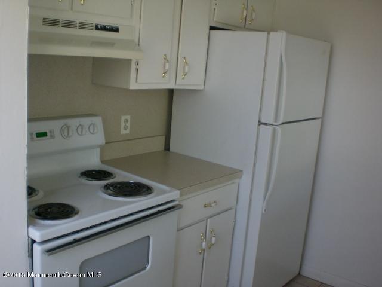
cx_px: 191
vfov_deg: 37.7
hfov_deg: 49.0
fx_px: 419
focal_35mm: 38
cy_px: 144
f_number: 3.1
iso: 200
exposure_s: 1/100
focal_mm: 6.3
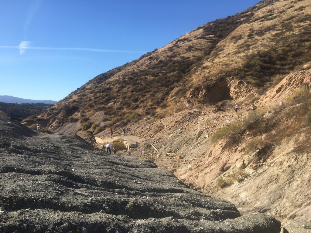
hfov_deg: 61.7
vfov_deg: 48.2
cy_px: 116
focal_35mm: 29
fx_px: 261
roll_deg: +3.4
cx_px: 156
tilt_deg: +0.8
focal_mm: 4.15
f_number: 2.2
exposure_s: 1/1202
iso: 25
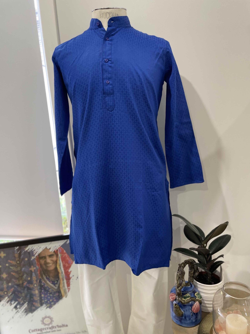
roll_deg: +4.2
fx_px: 250
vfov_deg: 67.3
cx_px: 125
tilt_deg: -12.0
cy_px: 167
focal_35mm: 26
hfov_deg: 53.1
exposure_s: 1/50
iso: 160
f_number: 1.6
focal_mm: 4.2
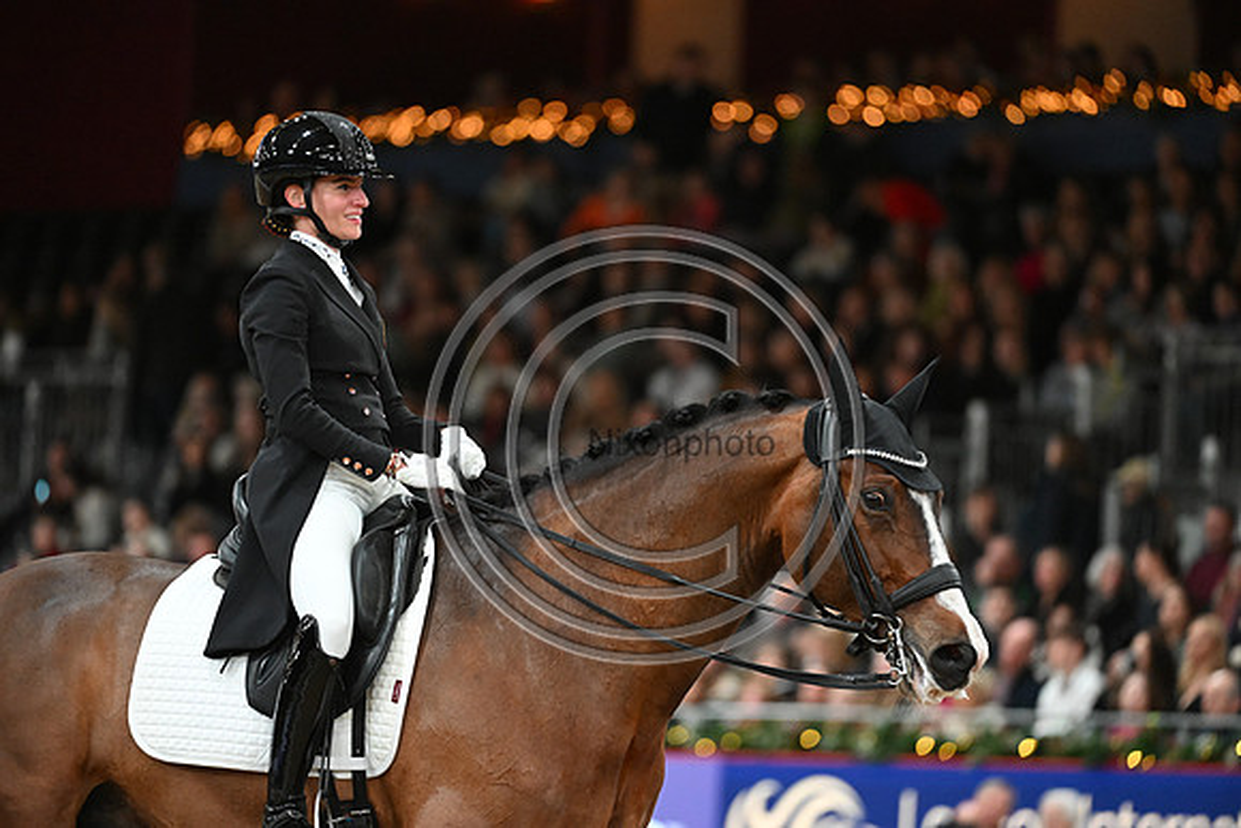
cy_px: 414
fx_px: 9999
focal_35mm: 290
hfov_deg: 7.1
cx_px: 620
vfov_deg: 4.7
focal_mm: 290
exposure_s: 1/640
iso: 6400
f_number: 4
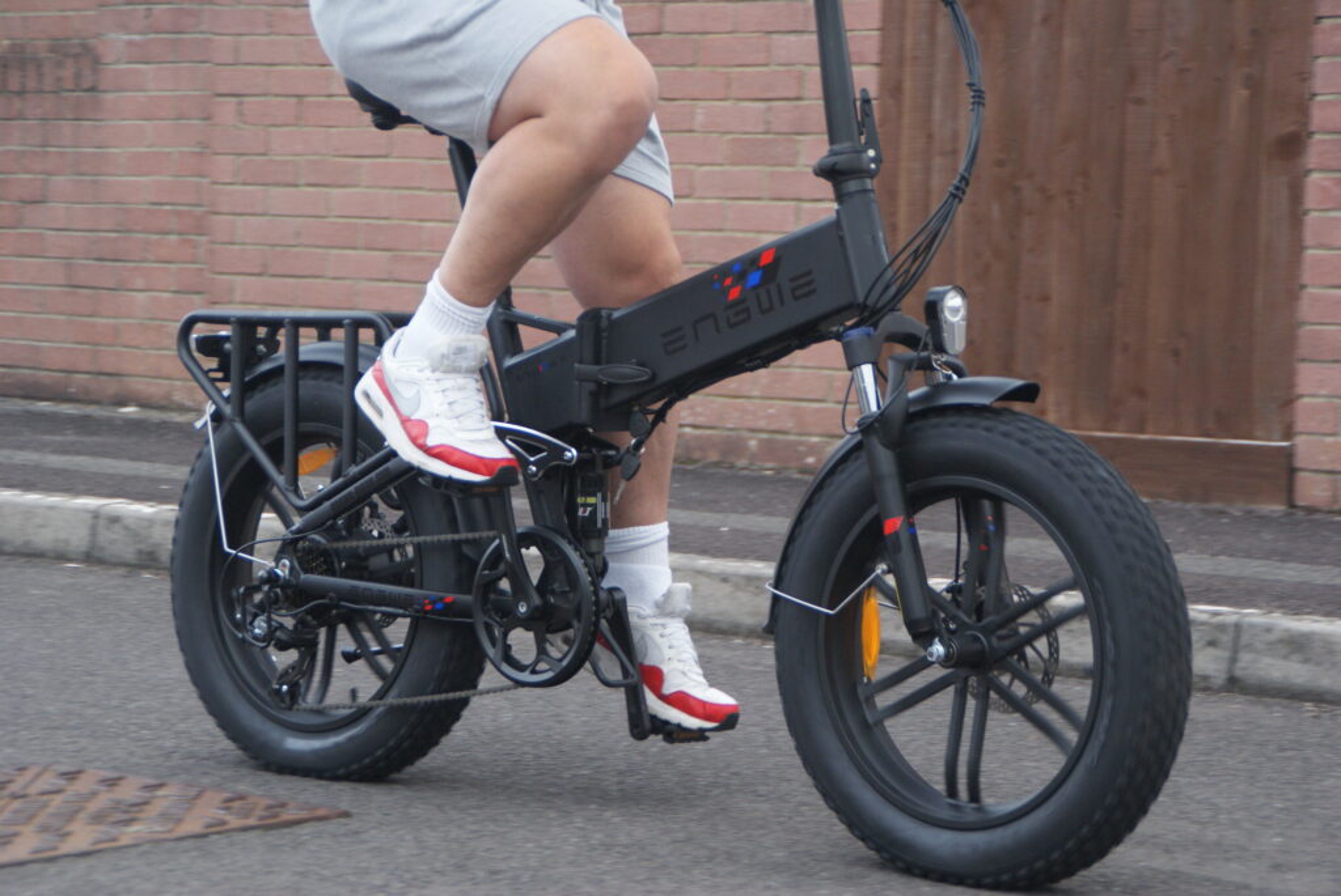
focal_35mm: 112
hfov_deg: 18.2
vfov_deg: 12.2
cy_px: 448
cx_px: 670
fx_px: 4195
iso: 400
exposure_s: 1/125
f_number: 5.6
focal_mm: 75
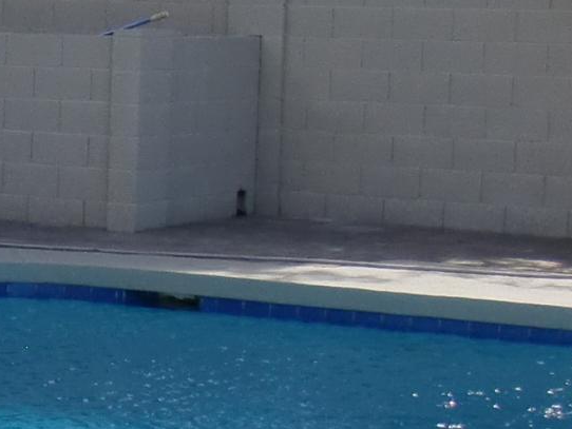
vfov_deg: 8.3
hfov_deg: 10.2
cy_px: 455
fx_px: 2926
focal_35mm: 177
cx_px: -631
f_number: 2.8
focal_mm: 6.3
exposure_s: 1/800
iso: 64
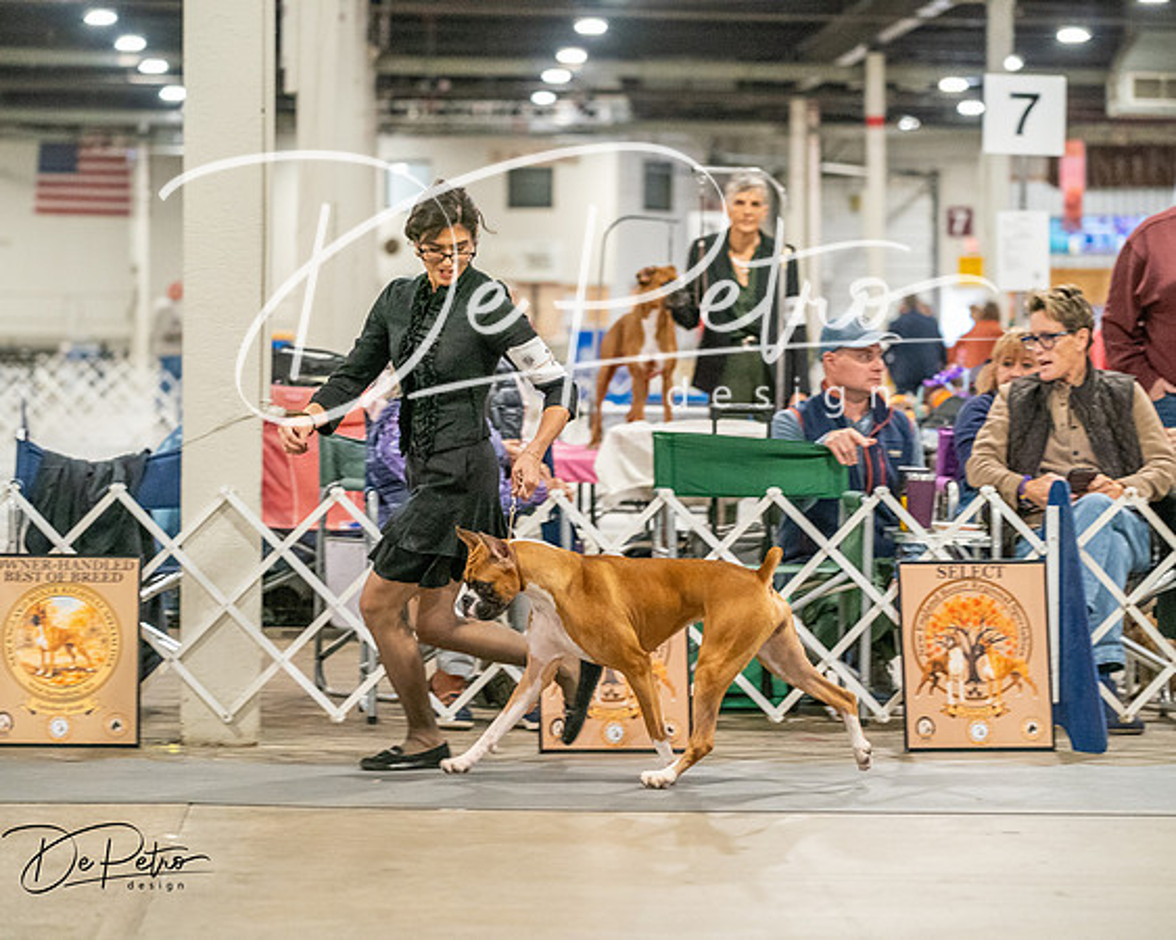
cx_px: 588
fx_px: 4663
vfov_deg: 11.5
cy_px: 470
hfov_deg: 14.4
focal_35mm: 134
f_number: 3.5
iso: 6400
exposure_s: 1/250
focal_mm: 119
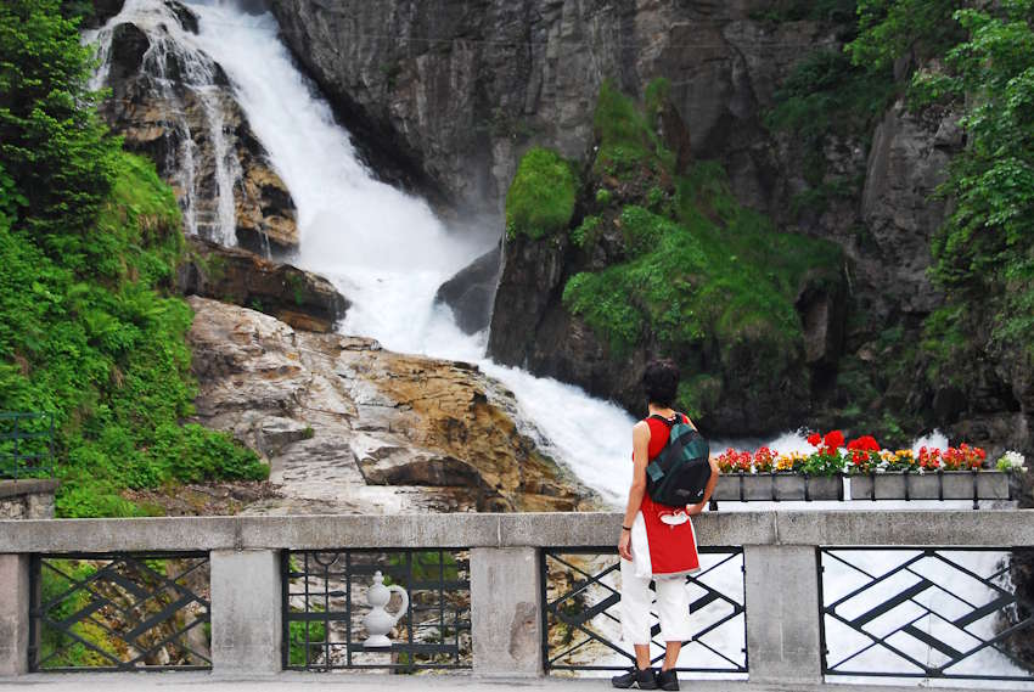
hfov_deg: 30.5
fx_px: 1898
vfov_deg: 20.7
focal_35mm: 66
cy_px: 346
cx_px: 517
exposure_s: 1/80
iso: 250
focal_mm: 44
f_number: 4.5
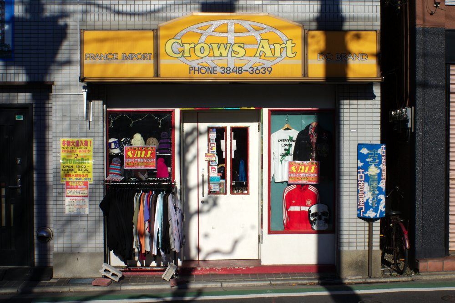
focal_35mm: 42
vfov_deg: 31.9
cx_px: 228
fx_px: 531
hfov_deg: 46.4
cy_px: 152
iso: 100
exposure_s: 1/320
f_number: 10
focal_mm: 28
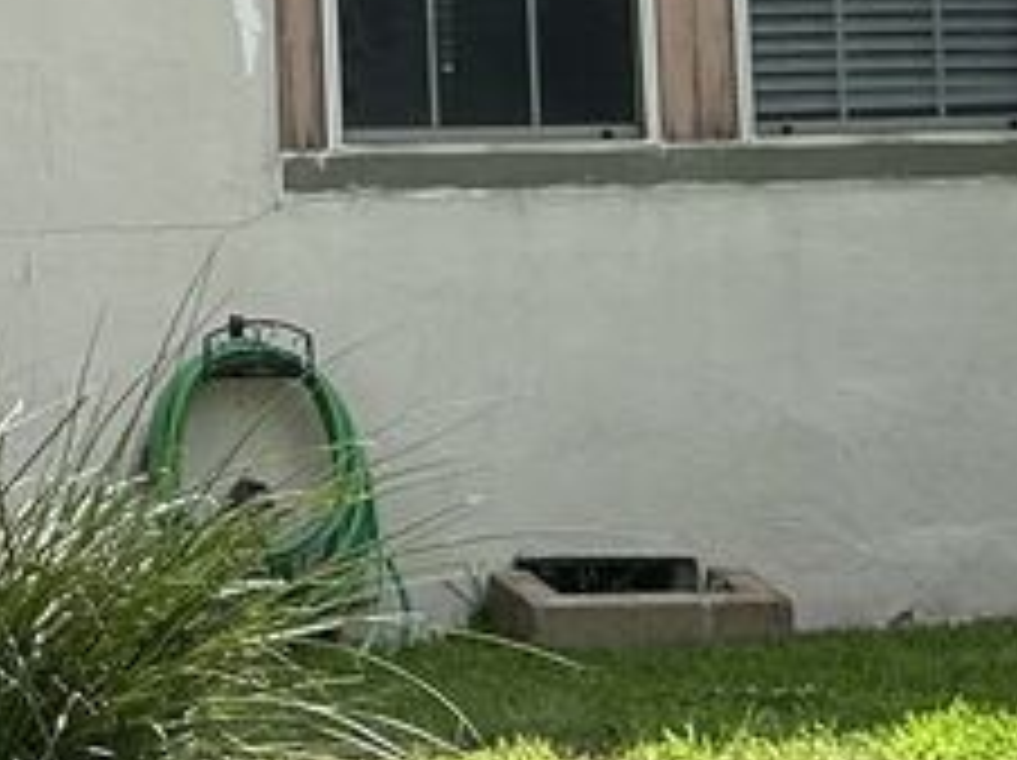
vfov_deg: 8.8
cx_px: -747
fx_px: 4872
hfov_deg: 11.2
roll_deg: +2.0
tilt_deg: +2.8
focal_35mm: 166
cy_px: -306
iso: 50
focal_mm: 5.7
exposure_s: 1/1808
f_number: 1.5
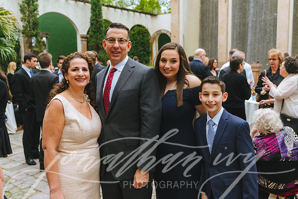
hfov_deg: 54.4
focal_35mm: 35
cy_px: 100
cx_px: 149
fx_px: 290
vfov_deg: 37.9
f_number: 3.5
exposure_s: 1/250
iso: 1600
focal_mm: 35
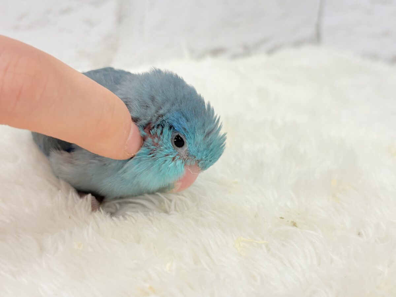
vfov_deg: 28.0
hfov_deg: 36.8
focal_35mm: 52
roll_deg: -4.4
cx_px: 198
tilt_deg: -22.7
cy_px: 148
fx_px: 595
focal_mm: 5.96
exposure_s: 1/100
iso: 64
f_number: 1.6
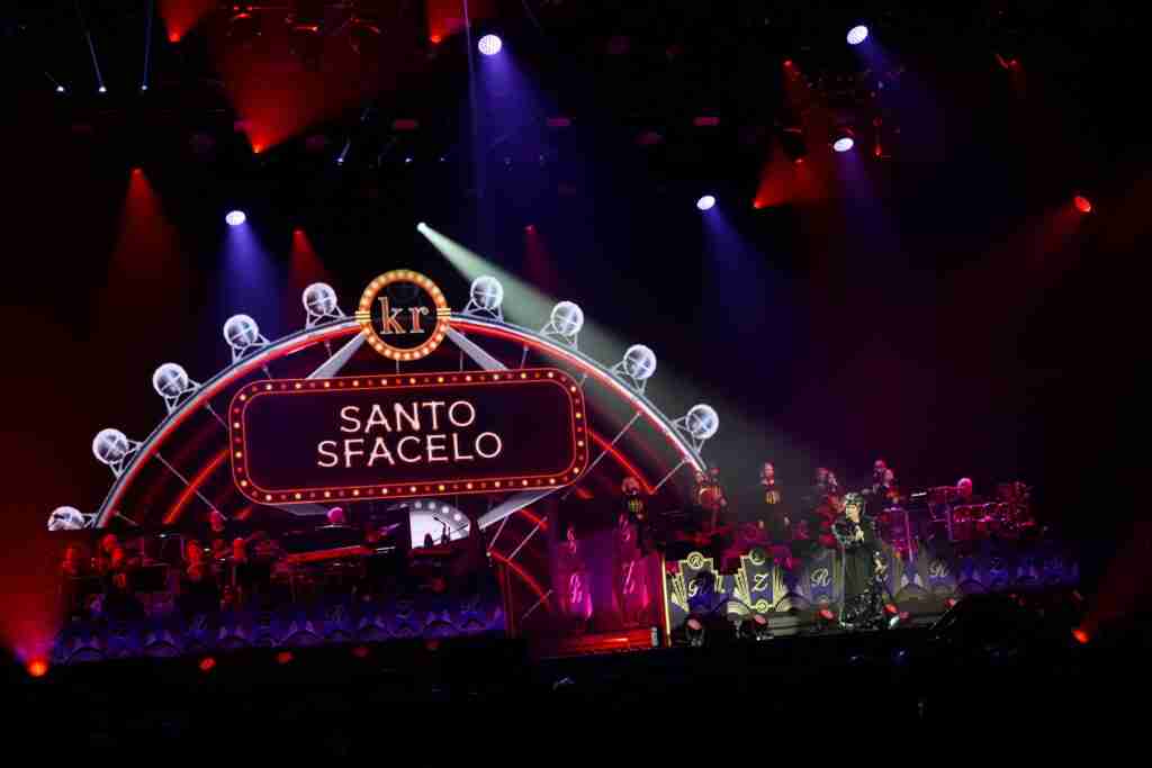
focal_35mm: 71
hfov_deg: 28.4
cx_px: 576
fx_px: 2272
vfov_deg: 19.2
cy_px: 384
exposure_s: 1/160
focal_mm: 71
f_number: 2.8
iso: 1600
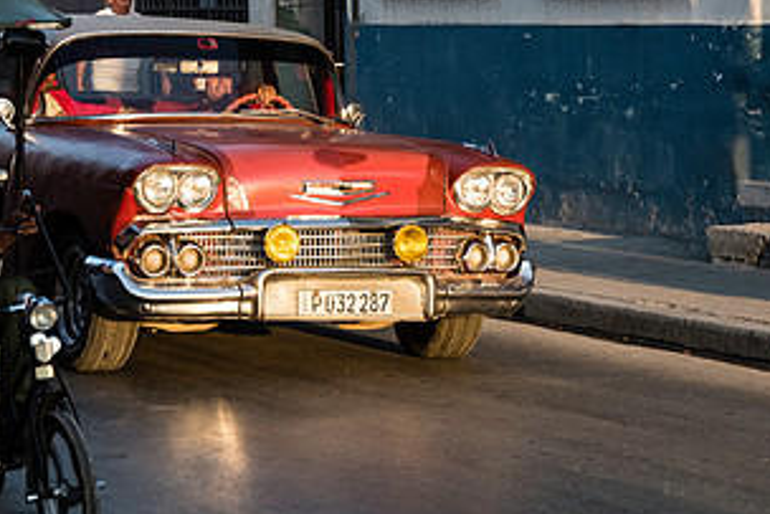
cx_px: 405
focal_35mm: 149
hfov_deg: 13.8
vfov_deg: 9.2
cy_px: 118
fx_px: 3188
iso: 800
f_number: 8
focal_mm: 78
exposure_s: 1/640
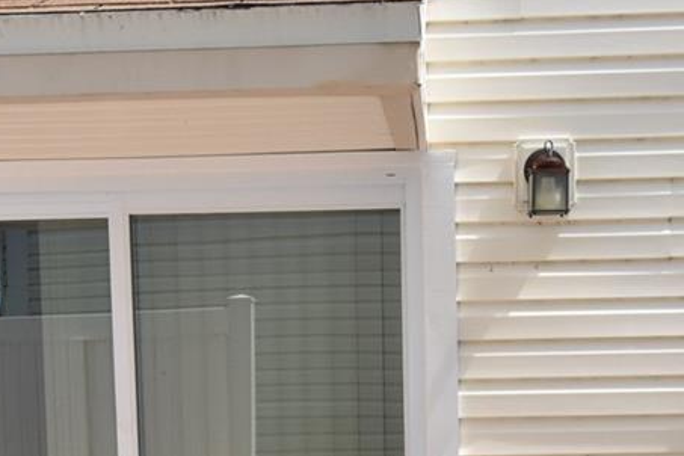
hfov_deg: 37.4
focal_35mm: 53
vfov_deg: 24.4
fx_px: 1007
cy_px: 450
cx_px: 396
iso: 800
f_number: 3.5
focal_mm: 10
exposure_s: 1/4000
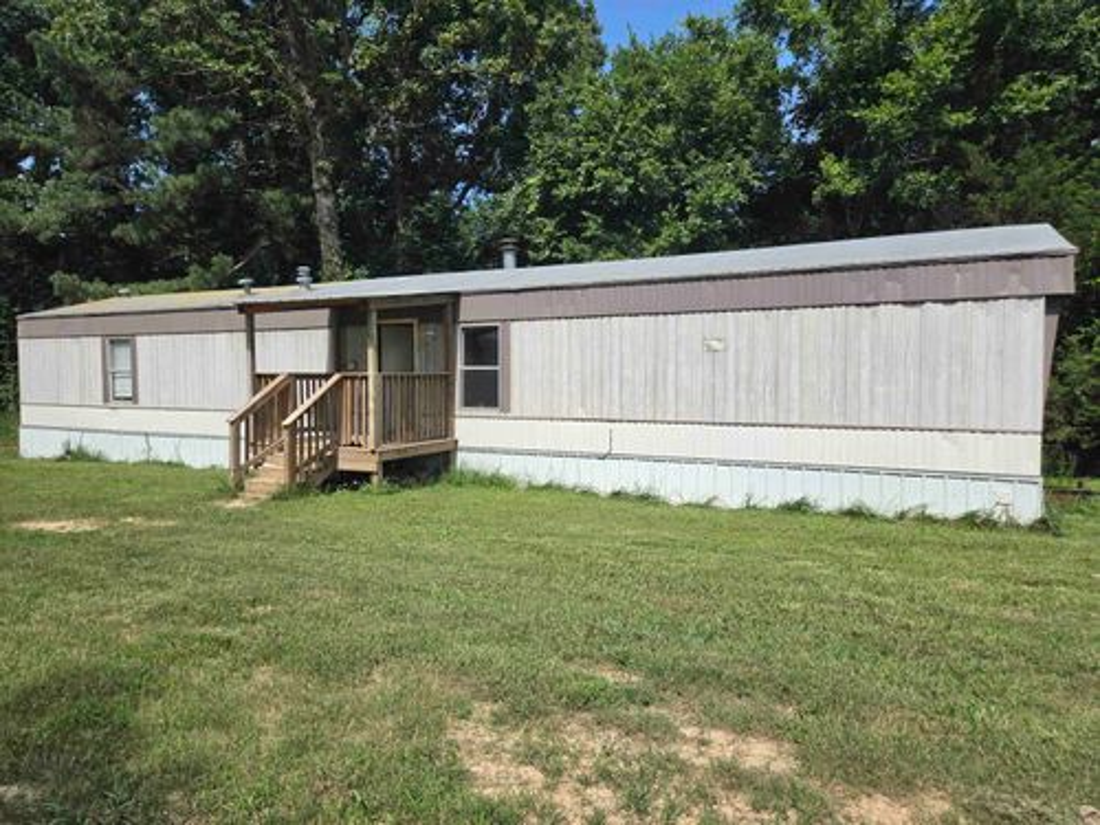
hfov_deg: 73.9
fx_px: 731
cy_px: 412
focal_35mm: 23
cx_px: 550
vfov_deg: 58.9
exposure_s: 1/3327
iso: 80
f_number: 1.8
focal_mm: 5.4
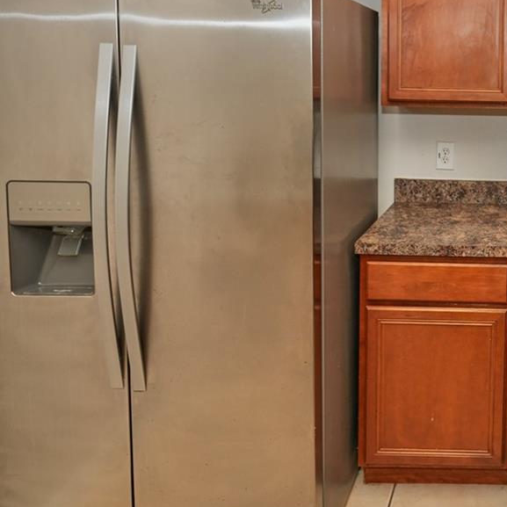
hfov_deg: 42.2
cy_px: 112
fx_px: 547
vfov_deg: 47.4
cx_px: 520
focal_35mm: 33
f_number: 4
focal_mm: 14
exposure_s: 1/200
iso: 400
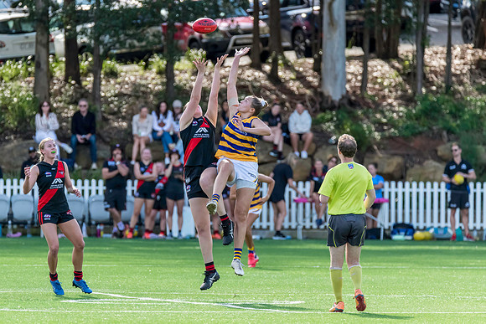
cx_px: 214
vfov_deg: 2.7
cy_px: 159
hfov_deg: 4.1
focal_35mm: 504
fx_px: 6807
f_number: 6
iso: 2200
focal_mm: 420
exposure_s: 1/1600
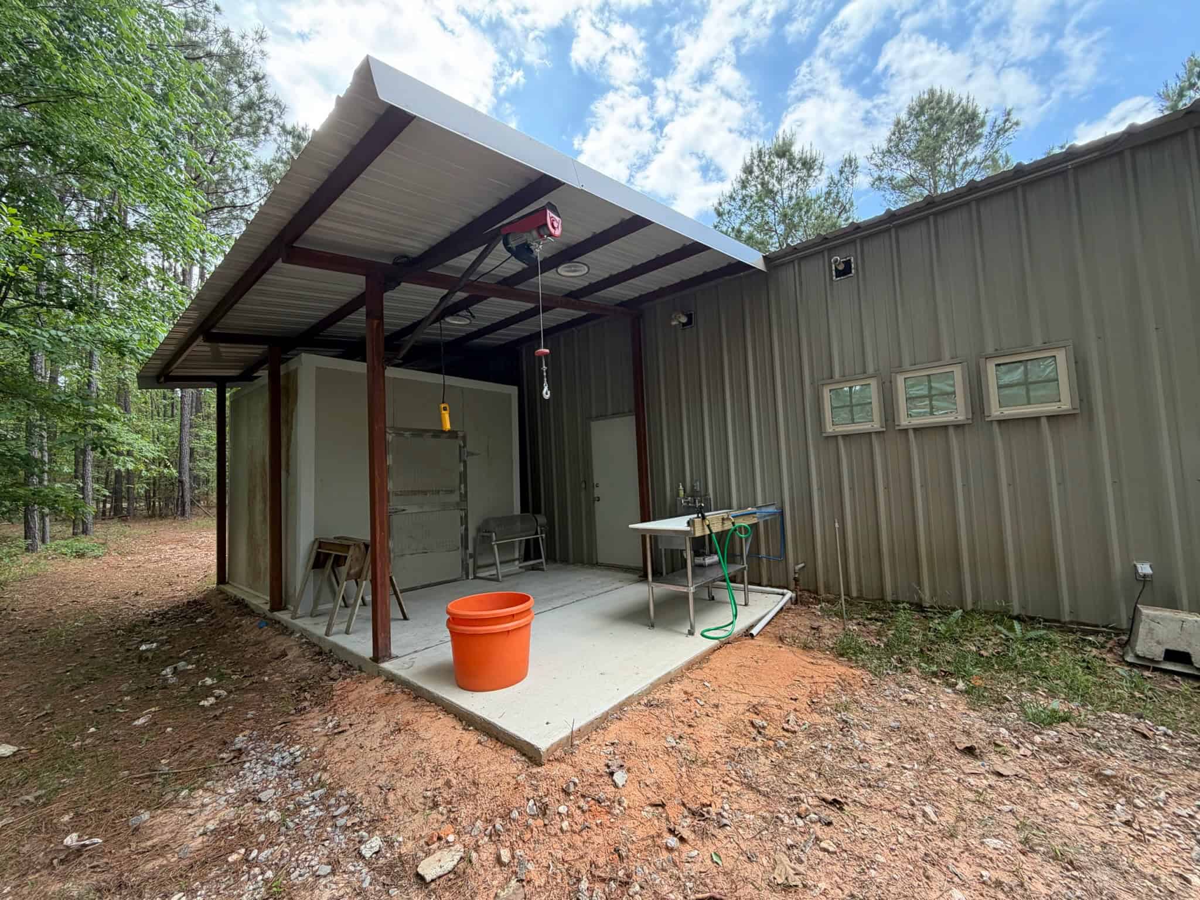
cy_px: 450
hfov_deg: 102.1
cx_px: 600
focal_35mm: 14
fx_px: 485
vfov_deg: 85.7
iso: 50
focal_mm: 2.2
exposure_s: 1/164
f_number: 2.2
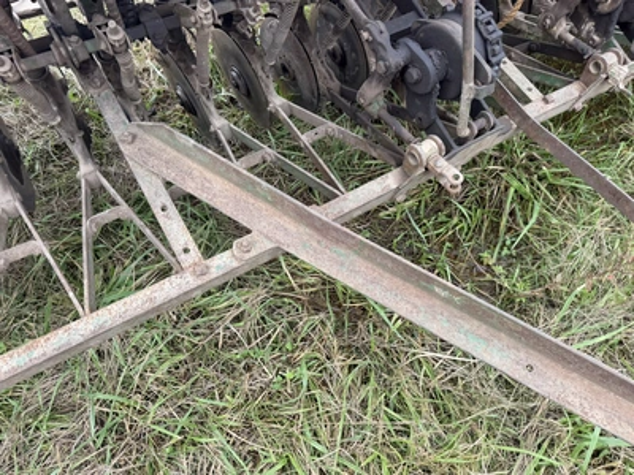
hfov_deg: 71.6
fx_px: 440
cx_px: 317
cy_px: 238
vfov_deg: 56.8
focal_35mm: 24
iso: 100
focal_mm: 6.76
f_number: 1.78
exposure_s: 1/617
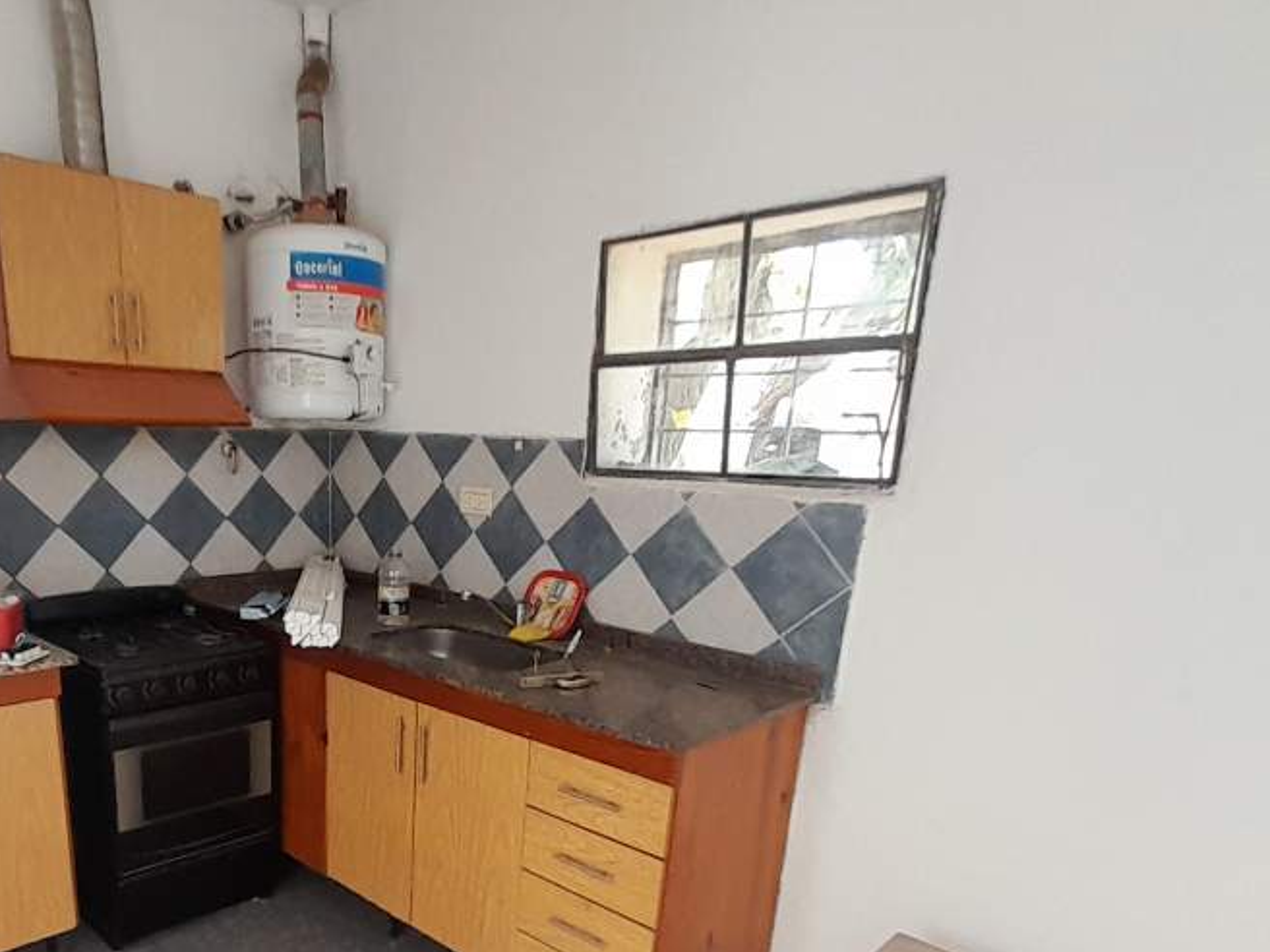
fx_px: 881
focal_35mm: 24
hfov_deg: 68.7
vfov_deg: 54.0
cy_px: 722
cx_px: 382
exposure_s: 1/50
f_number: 2.2
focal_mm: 1.13
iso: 80
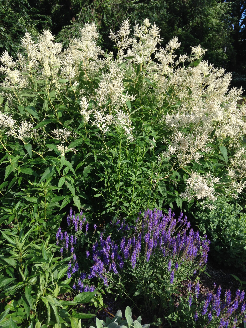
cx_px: 123
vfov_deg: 55.4
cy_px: 164
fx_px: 313
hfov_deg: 42.9
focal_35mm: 33
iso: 50
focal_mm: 4.12
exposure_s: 1/602
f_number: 2.4
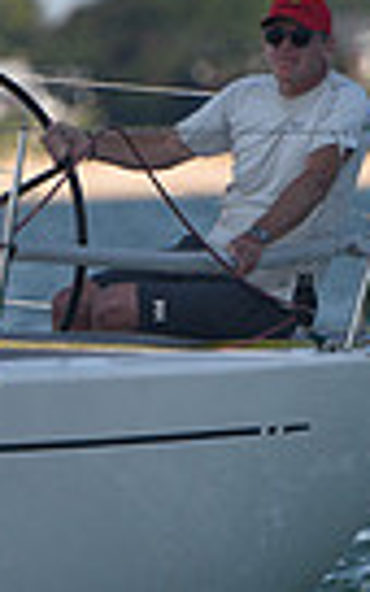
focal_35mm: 869
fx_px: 14020
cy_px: 429
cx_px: 270
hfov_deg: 1.5
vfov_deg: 2.4
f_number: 2.8
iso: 250
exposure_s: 1/2500
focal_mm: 200
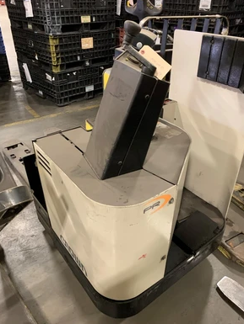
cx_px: 125
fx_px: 254
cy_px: 166
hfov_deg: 51.4
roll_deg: -0.6
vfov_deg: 65.3
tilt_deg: -33.6
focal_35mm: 27
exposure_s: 1/36
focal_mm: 4.25
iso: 400
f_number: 1.8
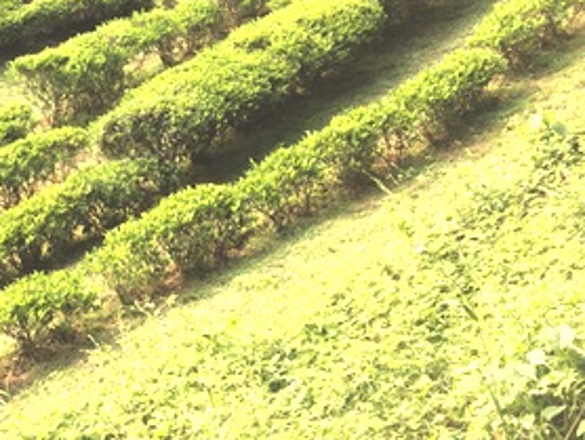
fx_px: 1269
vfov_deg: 18.8
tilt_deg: -17.9
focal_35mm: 75
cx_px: 27
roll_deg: -2.2
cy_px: -61
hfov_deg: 25.0
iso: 32
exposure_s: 1/60
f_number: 2.2
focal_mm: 4.15
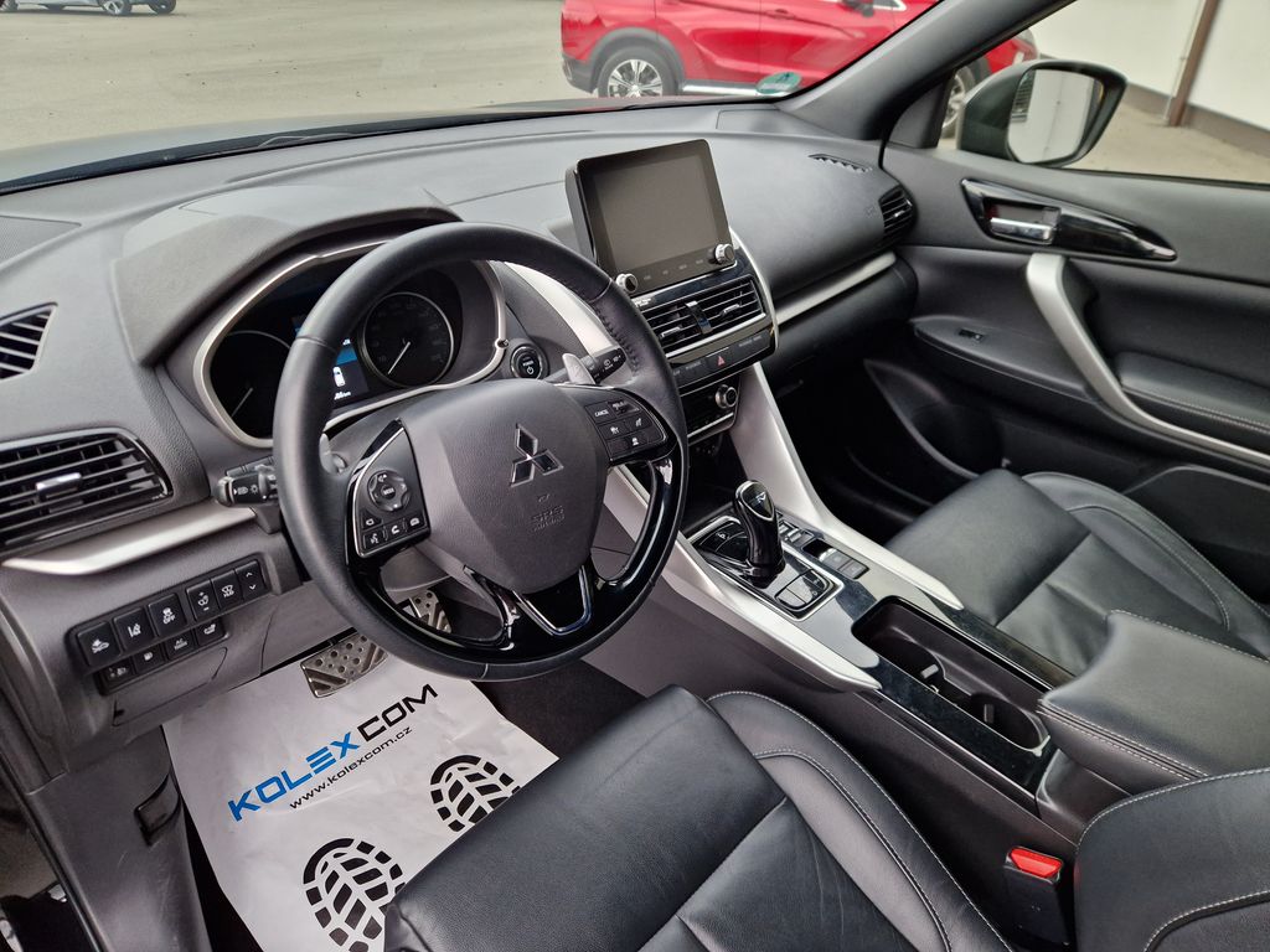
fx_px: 844
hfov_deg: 73.9
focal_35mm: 23
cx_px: 635
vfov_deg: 58.9
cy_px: 476
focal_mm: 5.4
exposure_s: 1/100
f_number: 1.8
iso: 320
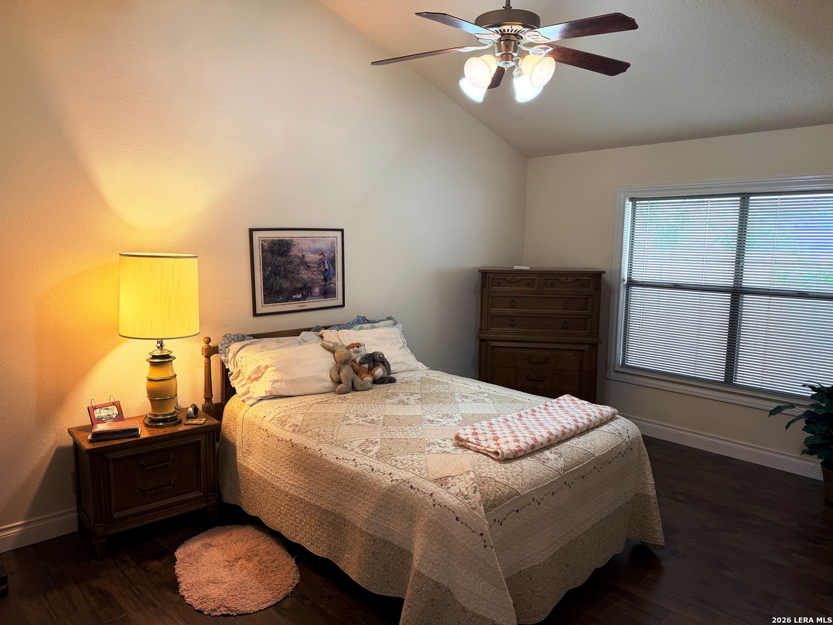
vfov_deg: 56.8
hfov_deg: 71.6
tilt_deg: -7.2
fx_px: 578
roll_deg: -0.7
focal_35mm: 24
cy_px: 312
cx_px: 416
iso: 125
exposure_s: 1/60
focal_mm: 6.76
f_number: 1.78
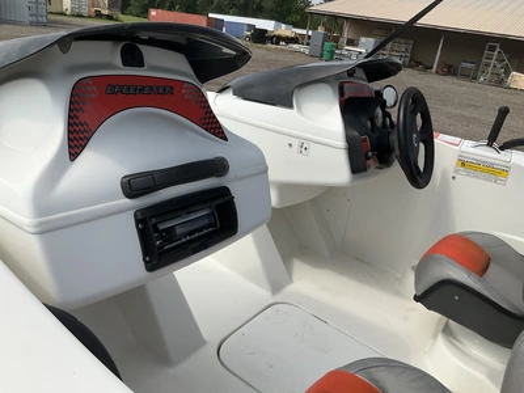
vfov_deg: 48.2
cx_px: 262
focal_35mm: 29
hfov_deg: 61.7
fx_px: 439
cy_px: 196
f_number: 1.8
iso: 25
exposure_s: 1/2427
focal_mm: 3
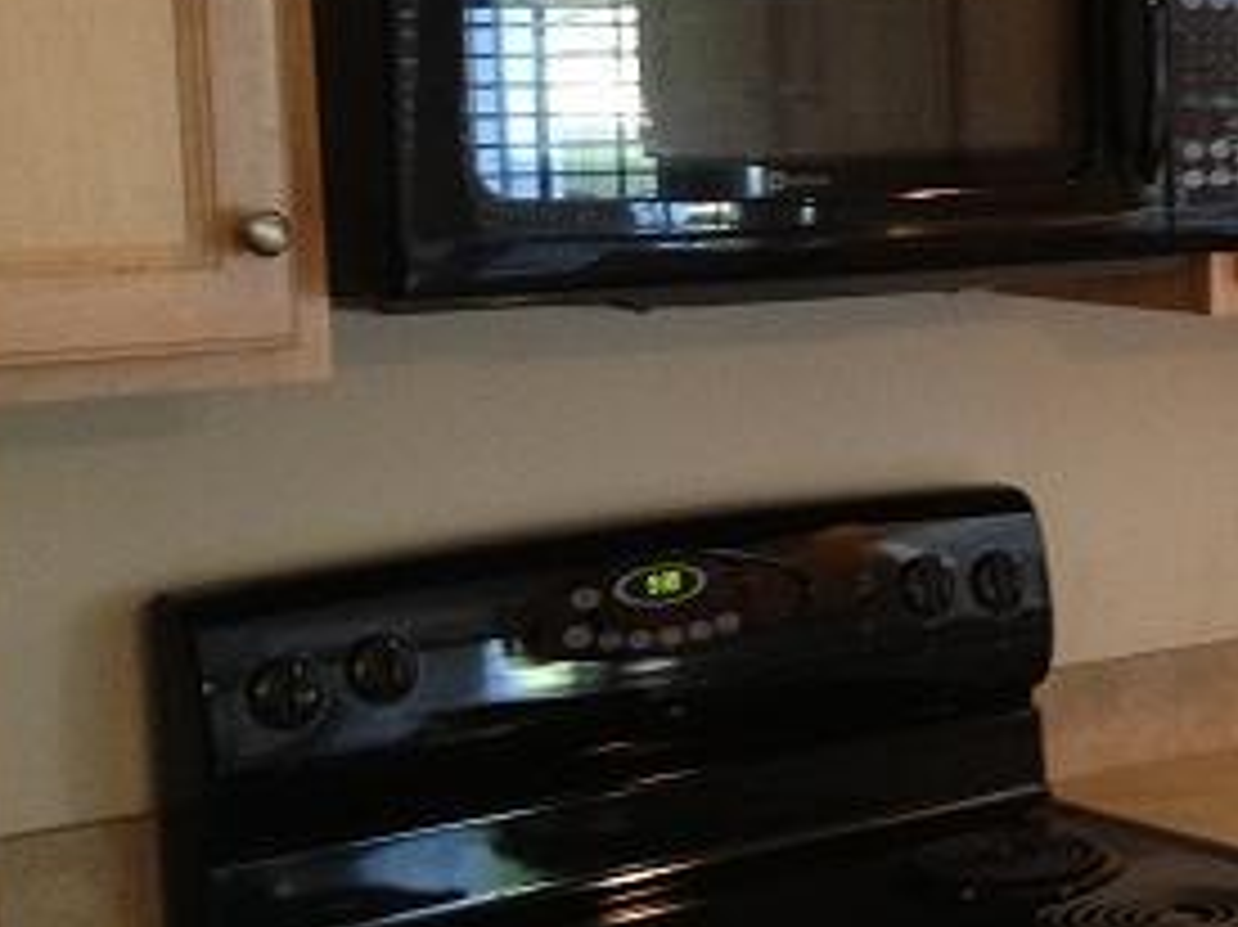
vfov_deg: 14.2
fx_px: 3718
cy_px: 590
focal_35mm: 104
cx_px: 1499
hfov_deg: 17.9
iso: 200
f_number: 2.4
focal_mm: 4.28
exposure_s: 1/20
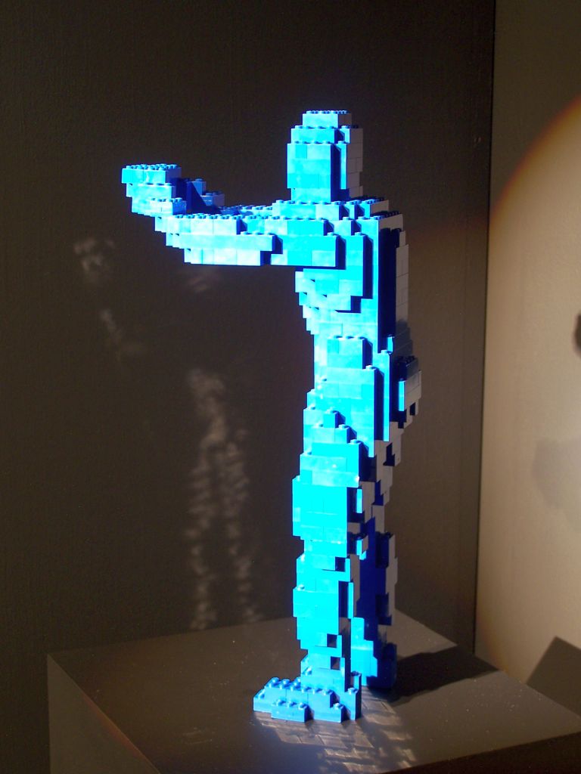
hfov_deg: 21.9
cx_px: 290
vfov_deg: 29.0
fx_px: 1499
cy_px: 387
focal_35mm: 67
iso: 80
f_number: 3.2
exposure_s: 1/2
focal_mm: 11.1
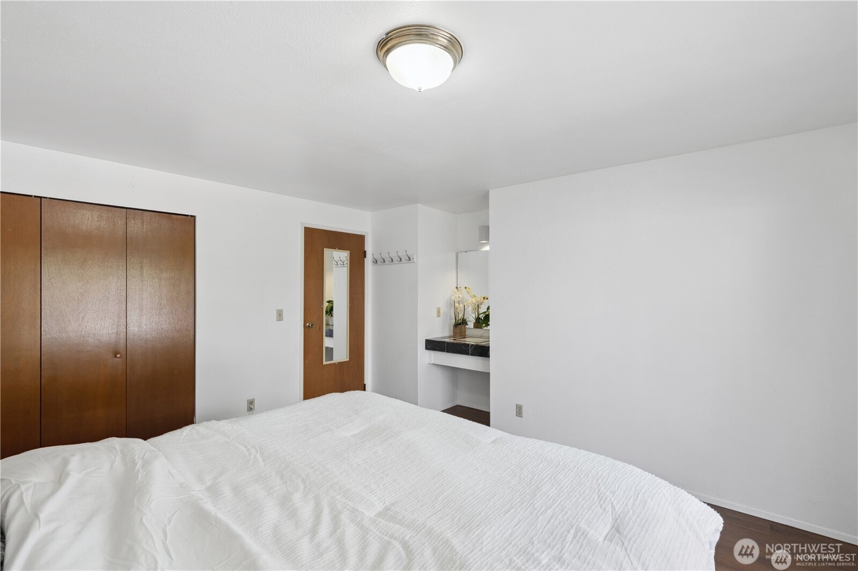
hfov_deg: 96.7
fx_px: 381
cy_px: 286
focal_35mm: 16
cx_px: 429
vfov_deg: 73.7
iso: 100
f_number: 8
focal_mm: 16
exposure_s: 1/3.33
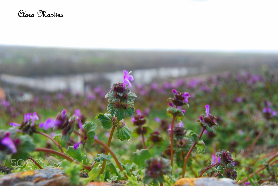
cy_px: 93
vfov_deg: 32.0
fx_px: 325
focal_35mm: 42
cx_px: 139
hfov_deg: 46.3
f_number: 5.6
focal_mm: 28
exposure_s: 1/125
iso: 100
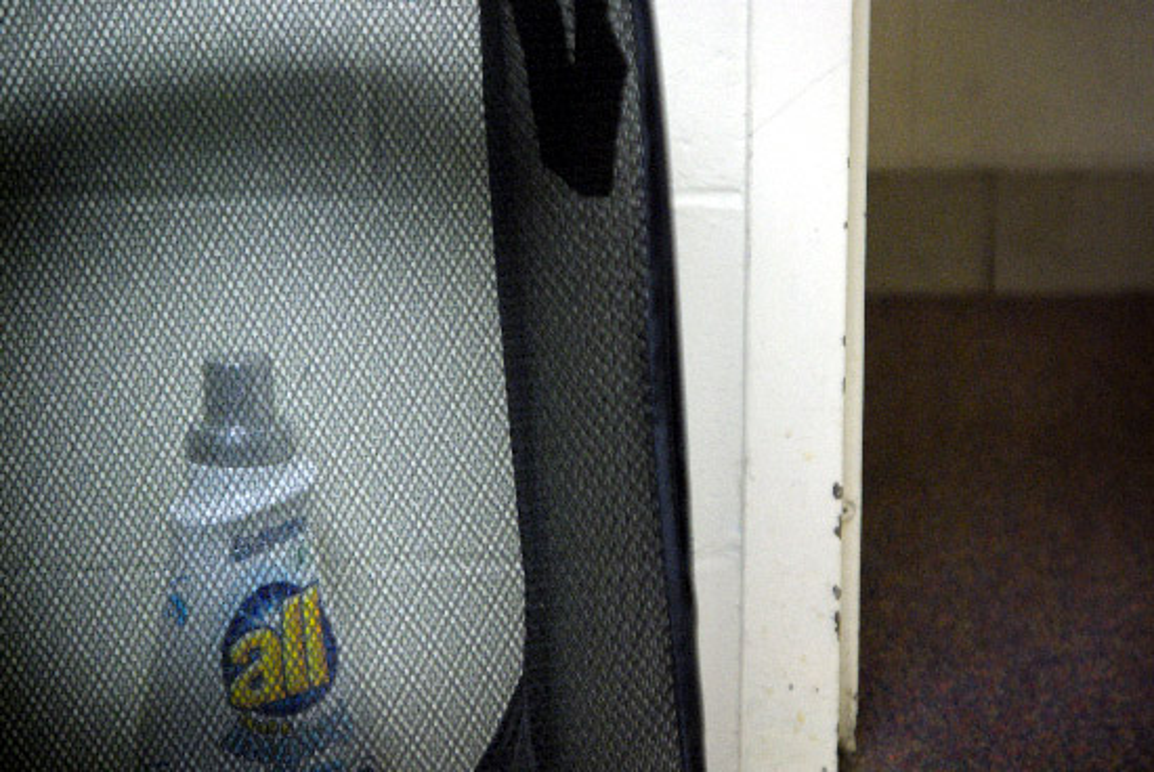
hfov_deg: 19.4
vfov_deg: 13.1
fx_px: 3369
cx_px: 577
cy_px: 386
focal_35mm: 105
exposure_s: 1/25
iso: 1000
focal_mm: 70
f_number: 4.5
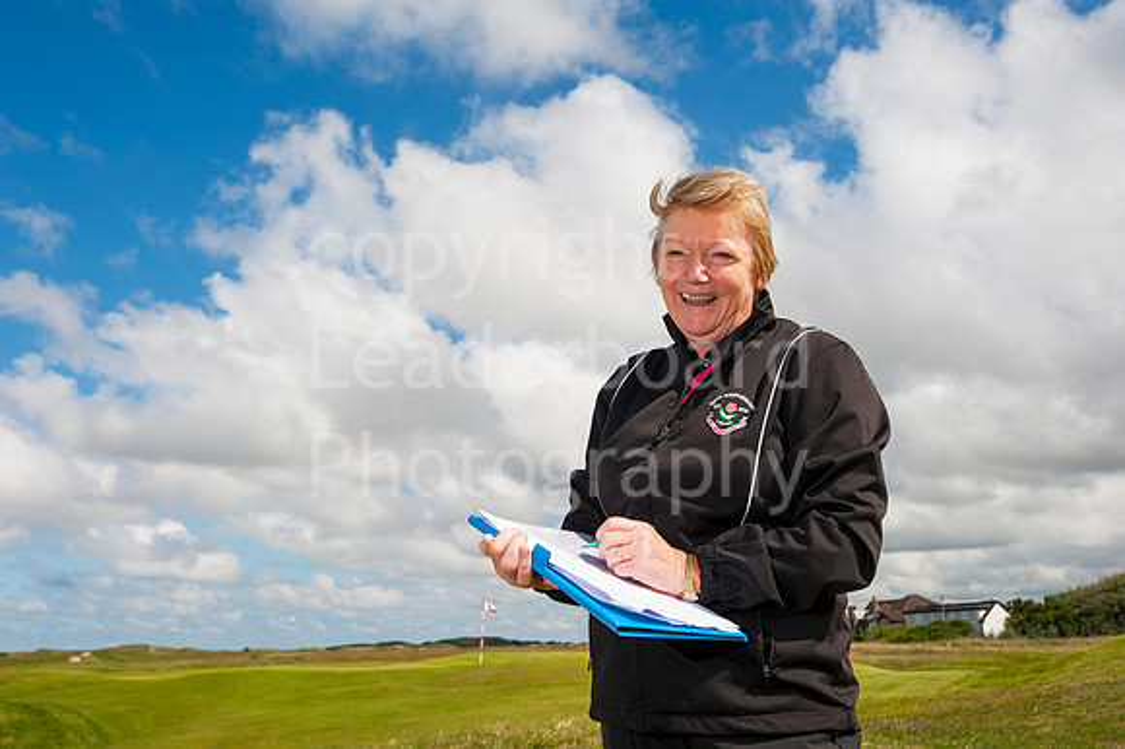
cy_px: 374
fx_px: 999
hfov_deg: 58.7
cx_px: 562
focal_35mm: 32
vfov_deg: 41.1
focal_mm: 32
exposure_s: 1/1600
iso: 320
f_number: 8
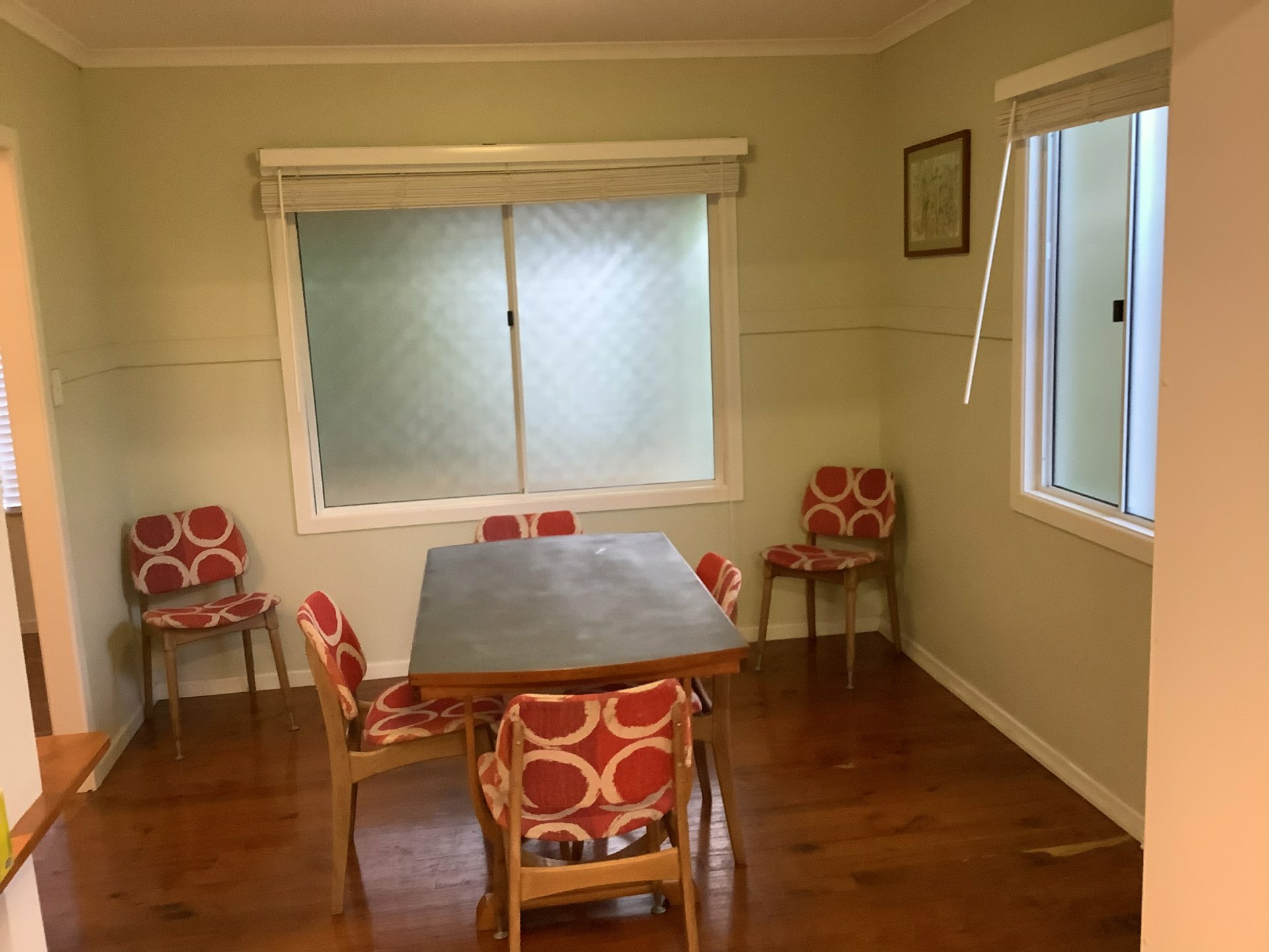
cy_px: 476
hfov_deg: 58.4
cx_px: 634
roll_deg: +2.3
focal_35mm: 31
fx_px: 1136
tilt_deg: -9.6
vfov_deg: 45.4
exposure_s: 1/33
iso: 320
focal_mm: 3.3
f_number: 2.4
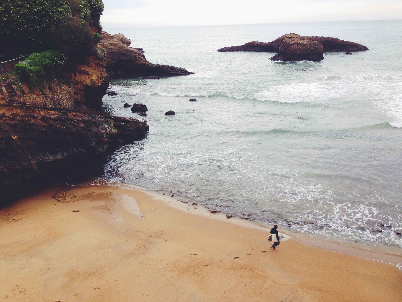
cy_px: 151
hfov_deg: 55.4
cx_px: 201
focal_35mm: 33
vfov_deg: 42.9
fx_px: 383
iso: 50
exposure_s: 1/247
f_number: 2.4
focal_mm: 4.12
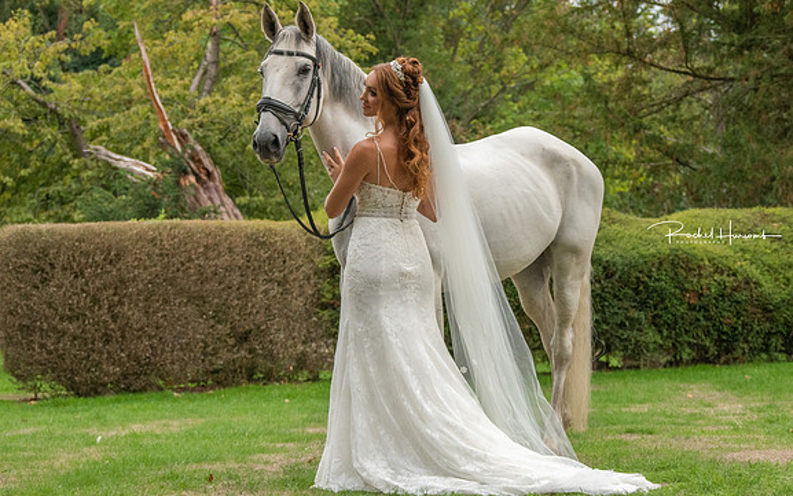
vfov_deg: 11.1
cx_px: 388
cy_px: 184
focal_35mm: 118
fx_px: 2551
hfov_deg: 17.7
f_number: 5.6
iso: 800
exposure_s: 1/2000
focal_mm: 62
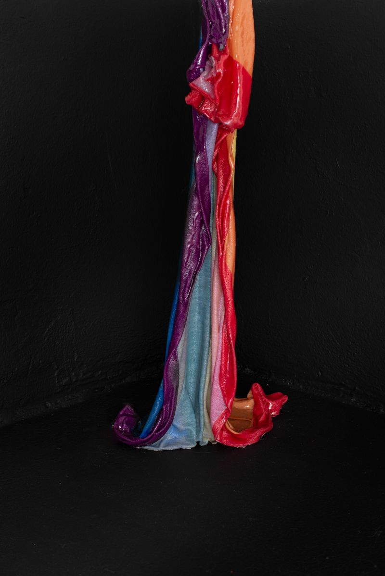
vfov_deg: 39.6
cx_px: 192
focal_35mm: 50
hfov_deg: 27.0
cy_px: 288
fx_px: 802
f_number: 9
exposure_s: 1/125
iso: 200
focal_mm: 50
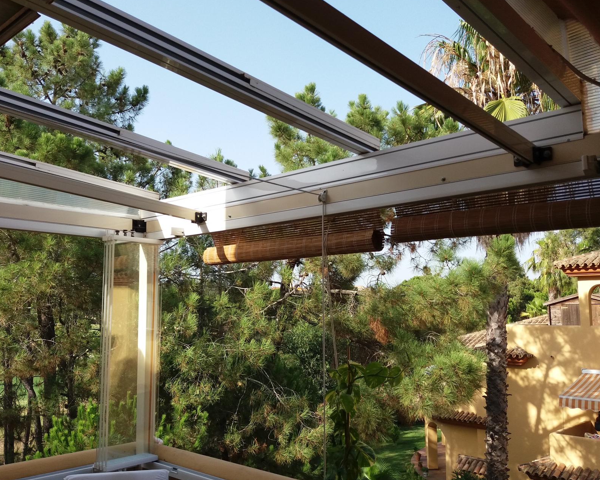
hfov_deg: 54.1
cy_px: 243
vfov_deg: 44.5
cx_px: 263
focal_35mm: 33
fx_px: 586
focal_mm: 3.7
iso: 64
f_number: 1.9
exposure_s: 1/738
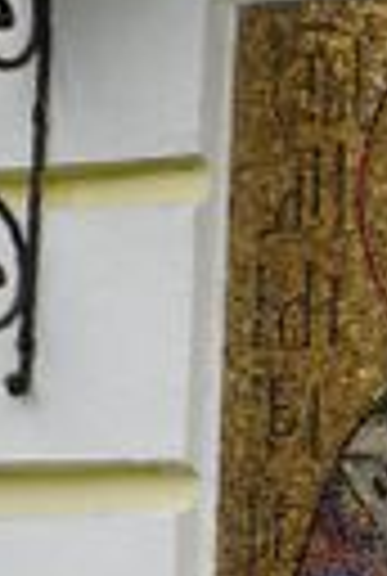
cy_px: 410
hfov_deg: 5.4
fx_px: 4073
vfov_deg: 8.1
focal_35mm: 254
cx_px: 497
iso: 100
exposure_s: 1/100
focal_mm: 70
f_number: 7.1
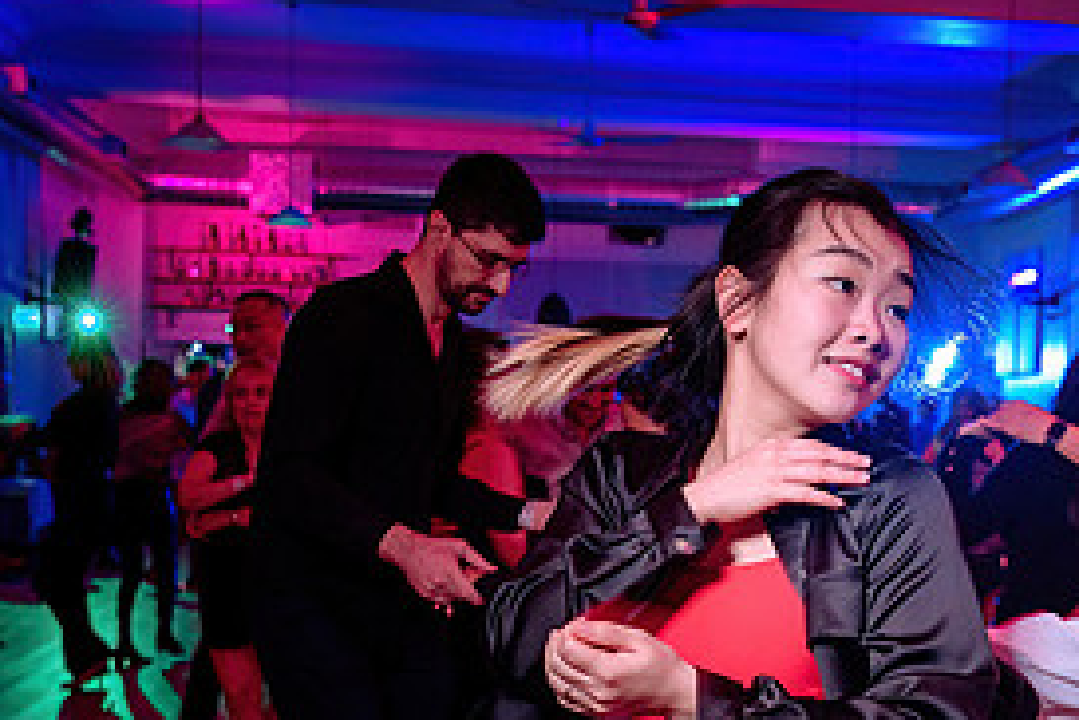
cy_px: 578
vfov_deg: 21.0
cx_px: 763
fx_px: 1918
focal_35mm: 64
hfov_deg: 31.0
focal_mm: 26
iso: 800
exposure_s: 1/60
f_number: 3.5
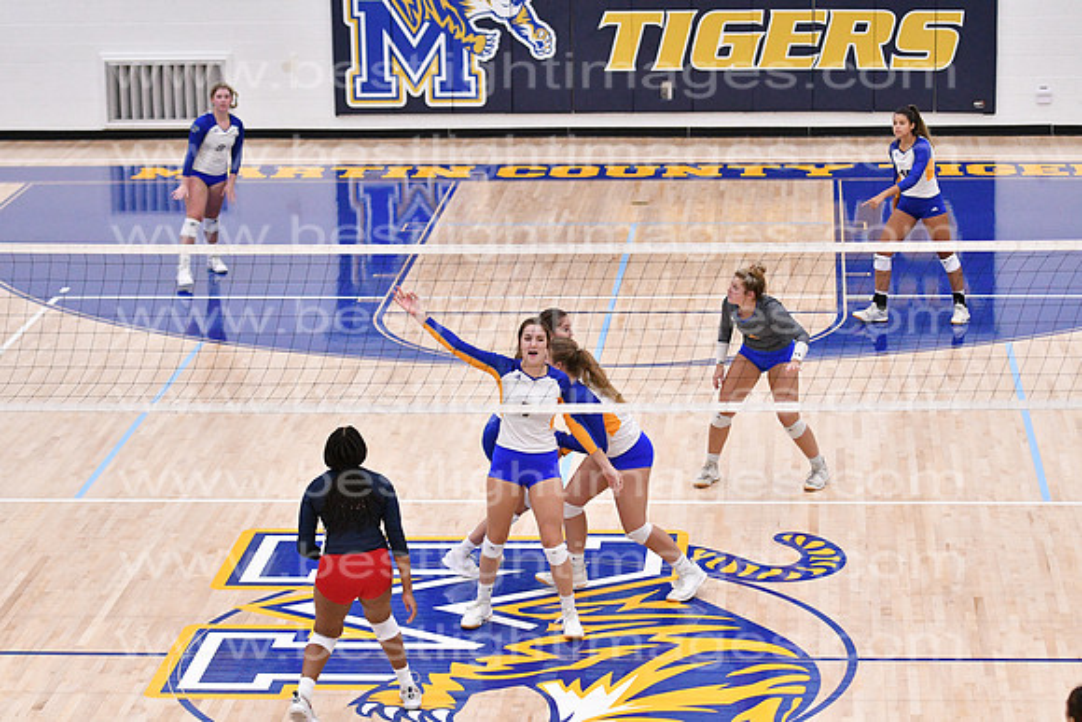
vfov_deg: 13.0
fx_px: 3156
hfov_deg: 19.5
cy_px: 361
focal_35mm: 105
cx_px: 541
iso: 6400
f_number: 3.2
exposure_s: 1/1000
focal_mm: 70
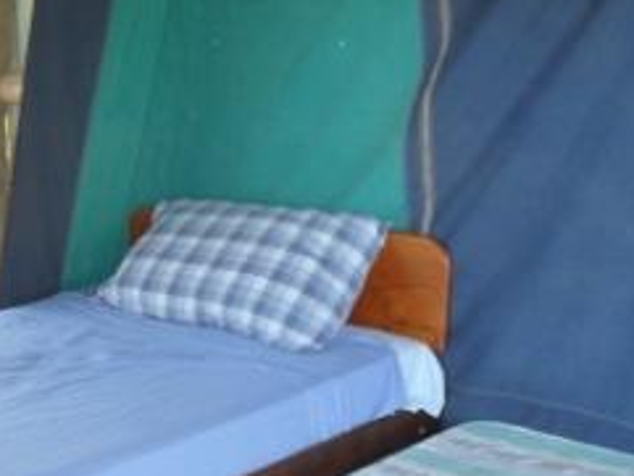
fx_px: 1191
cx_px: 268
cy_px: 421
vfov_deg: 22.1
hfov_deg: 29.8
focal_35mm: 65
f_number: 3.2
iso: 200
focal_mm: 6.3
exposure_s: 1/45
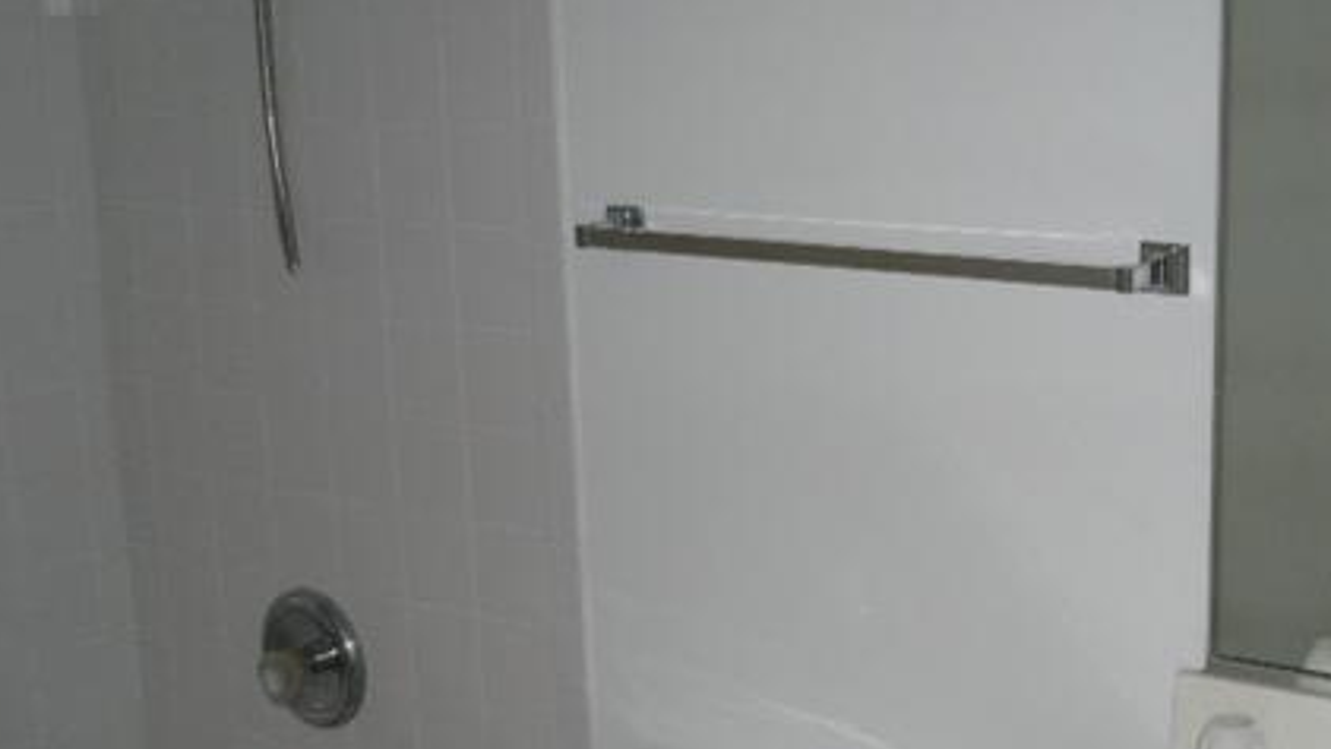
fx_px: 2047
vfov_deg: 20.7
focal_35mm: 58
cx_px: 961
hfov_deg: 35.4
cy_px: 496
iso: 100
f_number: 2.8
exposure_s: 1/30
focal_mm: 5.8
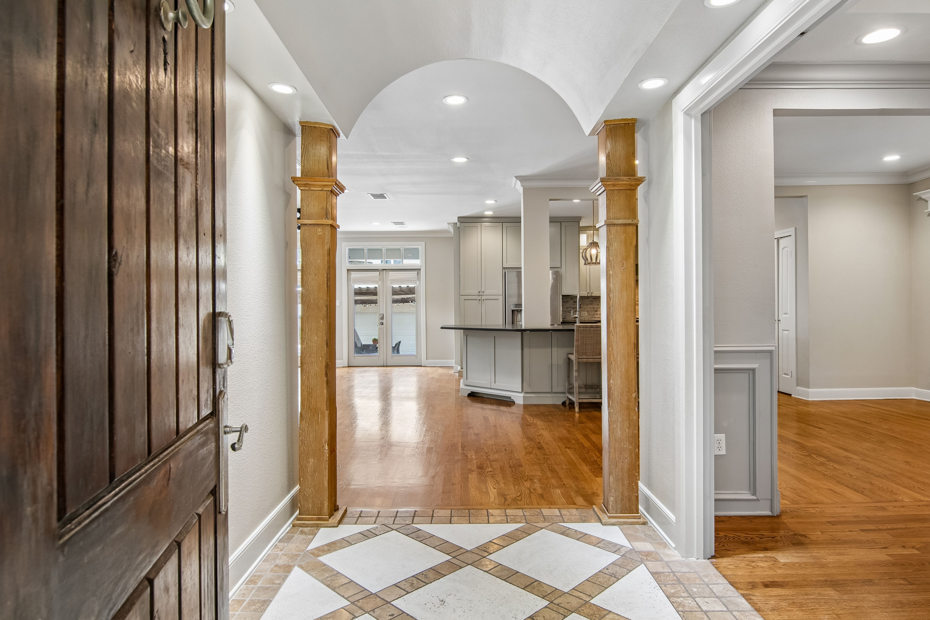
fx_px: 542
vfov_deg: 59.5
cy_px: 310
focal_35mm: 21
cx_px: 465
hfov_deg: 81.2
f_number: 8
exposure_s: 1/30
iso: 320
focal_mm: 14
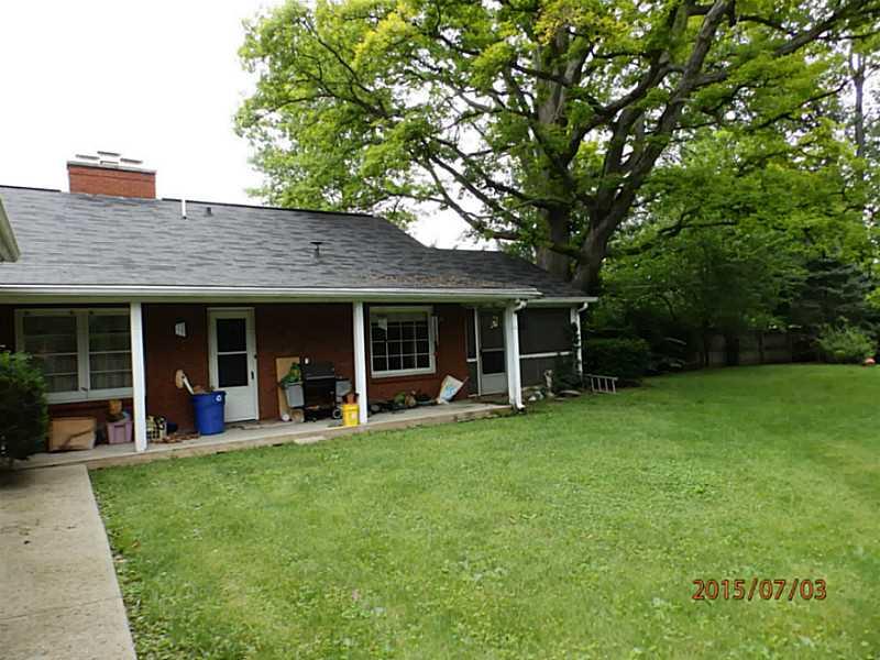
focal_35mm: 22
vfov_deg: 61.1
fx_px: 559
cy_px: 330
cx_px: 440
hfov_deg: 76.4
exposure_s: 1/500
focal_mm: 4
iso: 320
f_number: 3.4
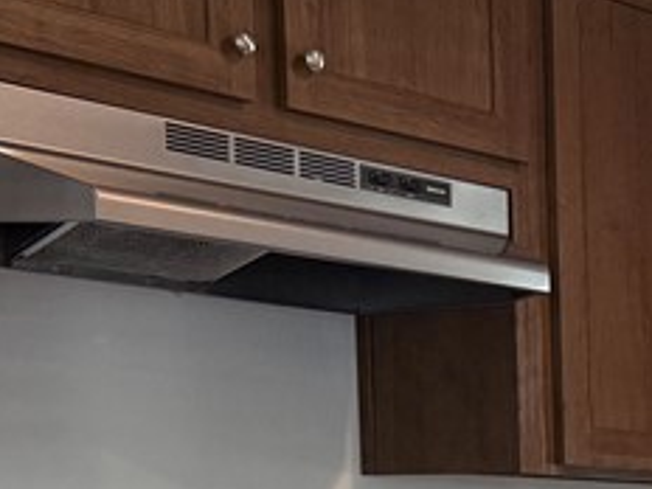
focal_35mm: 106
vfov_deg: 13.1
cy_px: 770
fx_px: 1997
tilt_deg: -5.3
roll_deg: -0.8
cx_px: 1203
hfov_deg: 15.6
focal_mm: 6.76
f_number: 1.78
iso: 200
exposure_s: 1/138
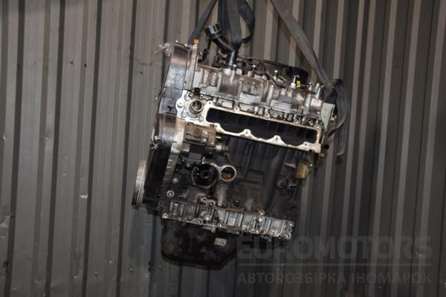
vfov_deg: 35.5
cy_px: 148
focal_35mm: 38
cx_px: 223
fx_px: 465
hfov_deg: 51.3
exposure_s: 1/60
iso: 800
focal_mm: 25
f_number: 5
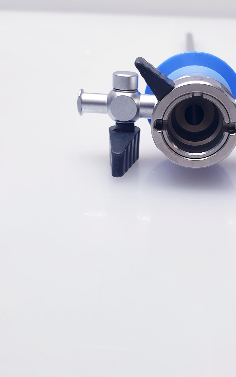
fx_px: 453
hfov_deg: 28.5
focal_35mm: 44
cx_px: 192
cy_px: 154
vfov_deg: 45.1
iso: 64
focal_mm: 4.3
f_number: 2.4
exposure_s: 1/50
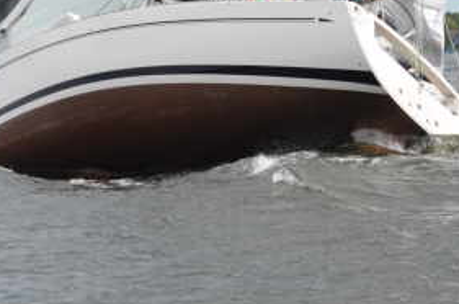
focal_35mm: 187
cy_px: -38
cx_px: 214
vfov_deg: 7.3
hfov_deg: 11.0
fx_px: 2379
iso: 100
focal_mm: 50
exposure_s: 1/250
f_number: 8
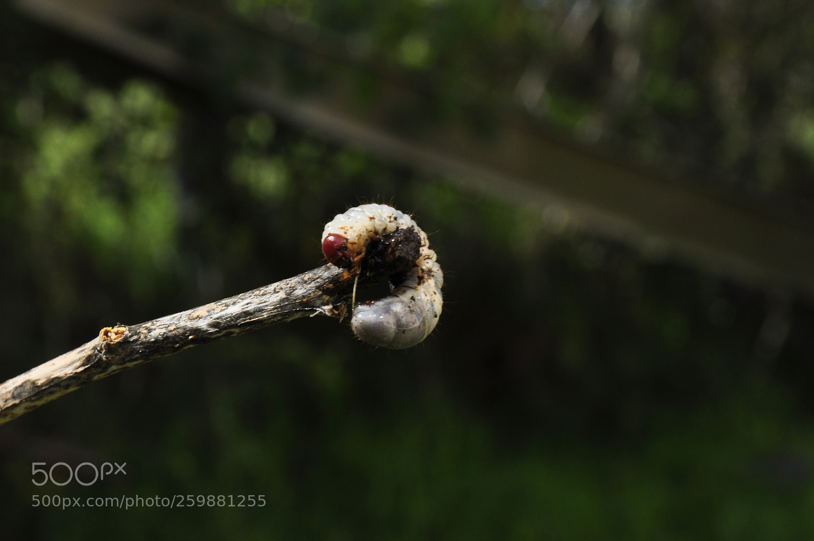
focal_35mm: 158
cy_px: 270
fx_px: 3557
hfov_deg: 13.1
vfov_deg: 8.7
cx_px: 407
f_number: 16
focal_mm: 105
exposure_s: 1/60
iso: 200
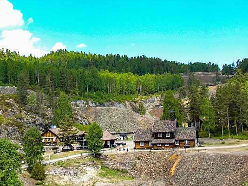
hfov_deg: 26.2
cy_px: 70
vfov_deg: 20.0
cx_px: 68
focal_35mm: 73
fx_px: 526
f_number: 6.3
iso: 50
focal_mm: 17
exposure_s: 1/80
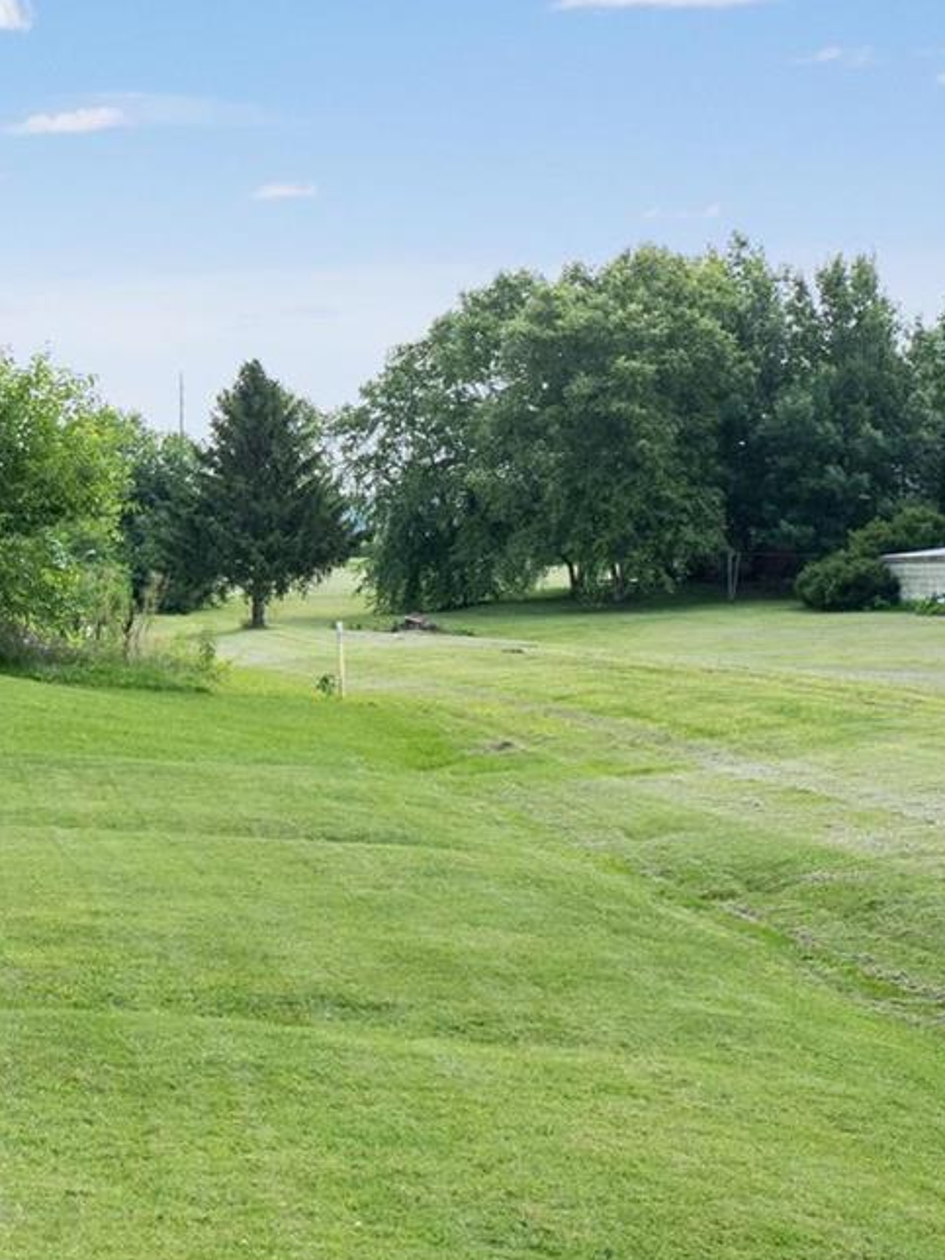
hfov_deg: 16.4
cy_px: 603
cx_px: -221
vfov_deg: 22.8
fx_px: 3130
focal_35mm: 86
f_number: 8
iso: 400
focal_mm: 18
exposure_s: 1/400
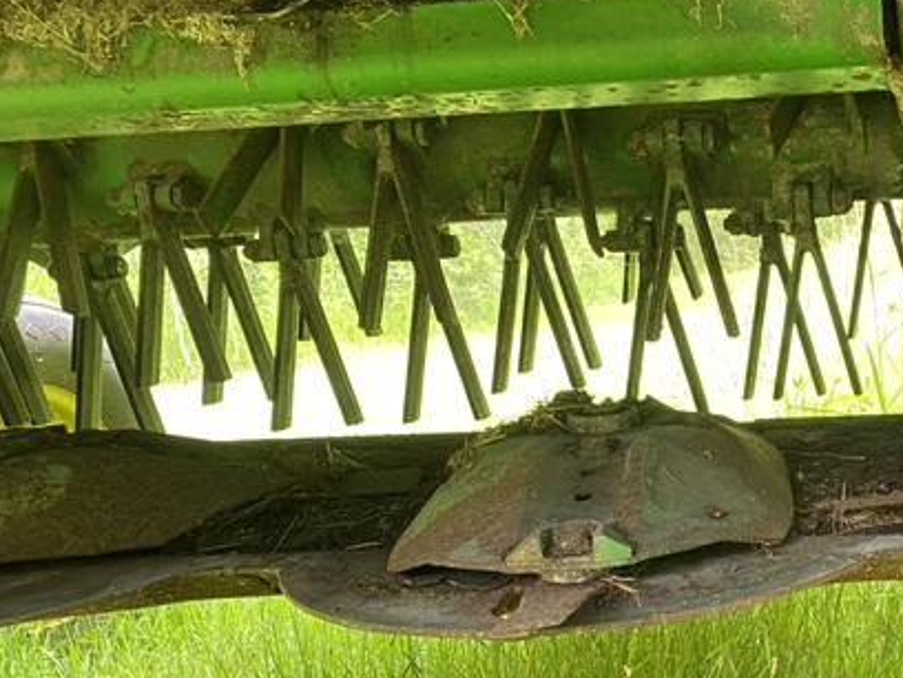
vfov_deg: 28.3
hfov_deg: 34.9
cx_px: 843
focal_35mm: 51
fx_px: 1330
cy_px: 474
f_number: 1.8
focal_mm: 4.25
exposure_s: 1/70
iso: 125
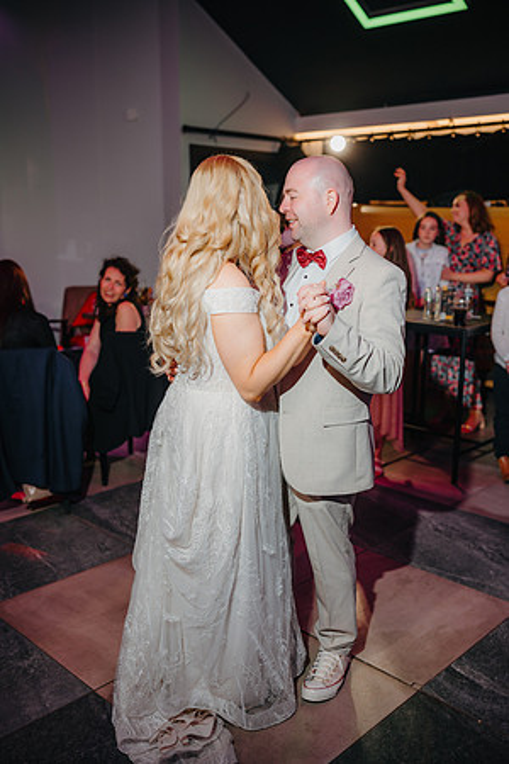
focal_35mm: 35
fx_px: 742
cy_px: 382
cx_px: 254
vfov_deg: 54.4
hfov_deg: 37.9
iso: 200
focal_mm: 35
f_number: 2
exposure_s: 1/200
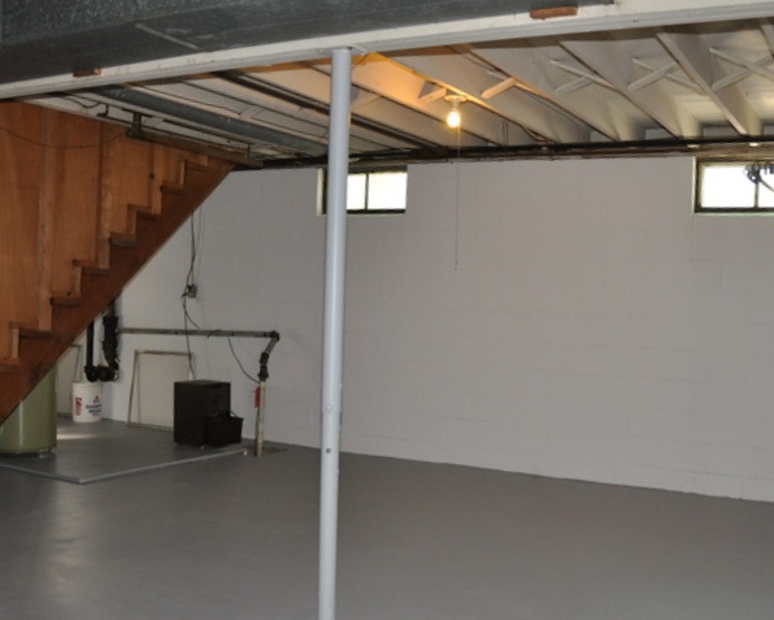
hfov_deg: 52.7
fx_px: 779
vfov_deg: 43.3
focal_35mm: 34
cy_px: 331
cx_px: 431
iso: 800
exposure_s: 1/60
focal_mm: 18
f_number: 3.5
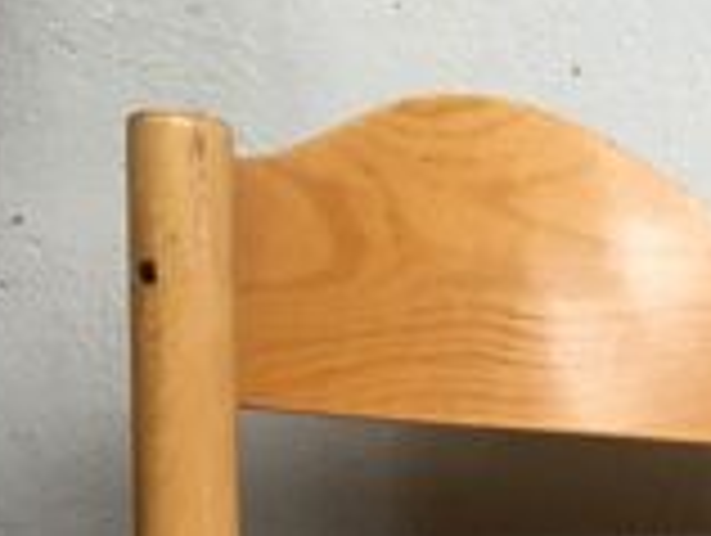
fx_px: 2263
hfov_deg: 15.4
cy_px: 851
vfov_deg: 12.7
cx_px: 1282
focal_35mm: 110
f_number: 2.2
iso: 100
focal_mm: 4.15
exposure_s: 1/33
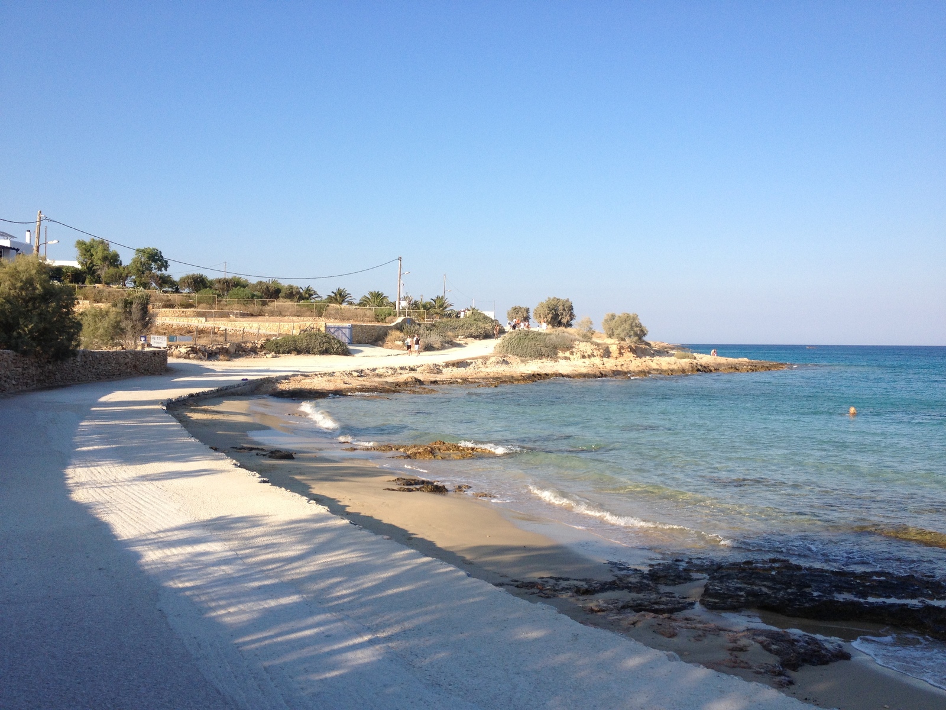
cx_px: 473
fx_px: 956
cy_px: 355
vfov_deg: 40.7
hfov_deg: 52.6
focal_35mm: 35
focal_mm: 4.28
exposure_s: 1/1284
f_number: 2.4
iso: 50
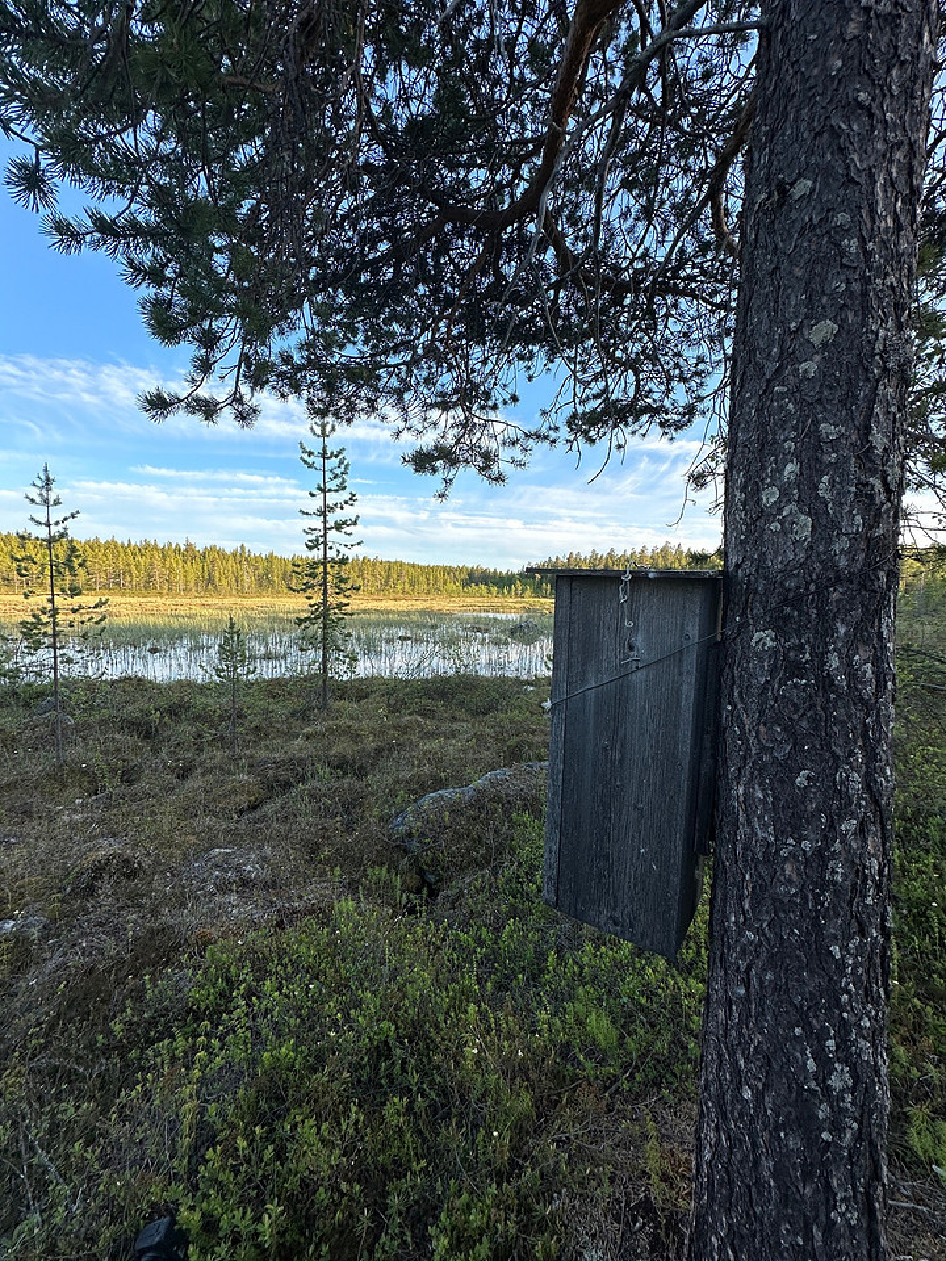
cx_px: 473
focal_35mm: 14
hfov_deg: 85.7
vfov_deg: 102.1
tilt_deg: -5.4
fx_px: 510
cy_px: 630
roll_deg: -0.2
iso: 40
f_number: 2.2
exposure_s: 1/564
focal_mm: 2.22
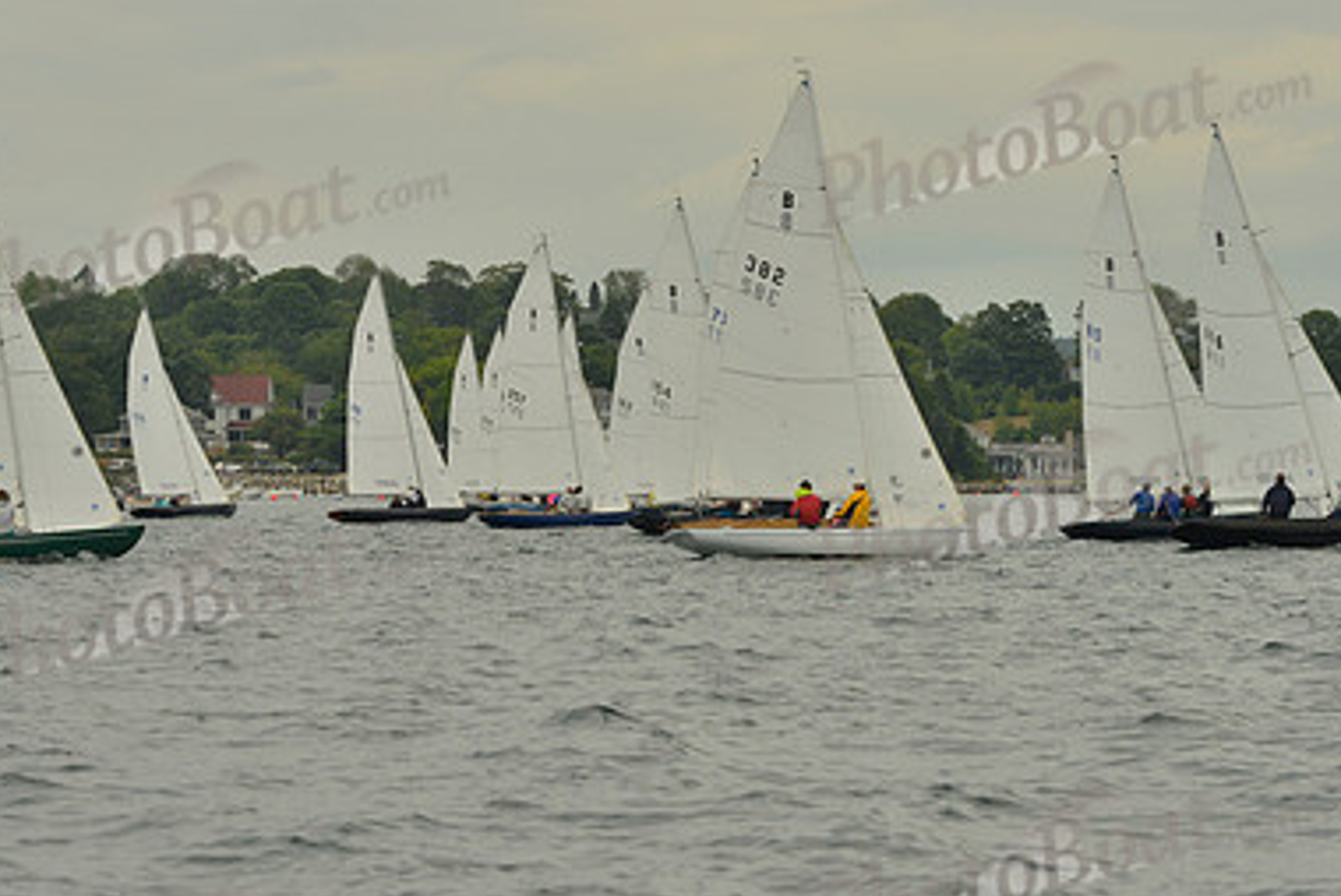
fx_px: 6598
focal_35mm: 177
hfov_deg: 11.6
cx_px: 635
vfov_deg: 7.8
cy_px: 369
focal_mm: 116
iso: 200
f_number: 8
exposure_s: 1/800
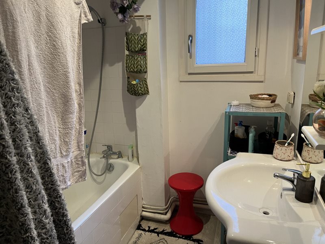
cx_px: 162
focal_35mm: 26
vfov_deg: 53.1
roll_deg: +2.4
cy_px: 122
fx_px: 244
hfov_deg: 67.3
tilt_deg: -15.7
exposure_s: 1/50
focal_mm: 5.1
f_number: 1.6
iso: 100
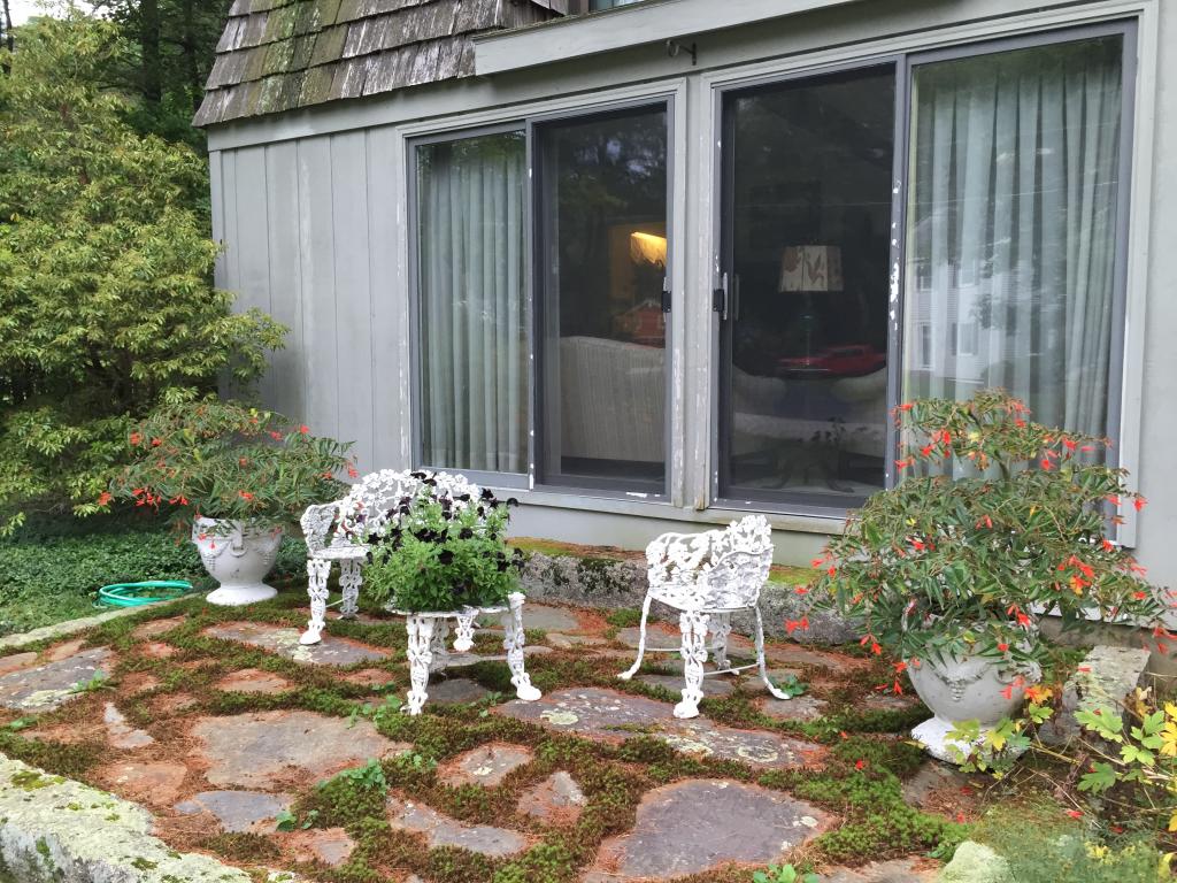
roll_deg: -1.2
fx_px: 986
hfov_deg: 61.7
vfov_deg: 48.2
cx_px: 588
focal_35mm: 29
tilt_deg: -5.7
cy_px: 442
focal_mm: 4.15
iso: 32
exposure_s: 1/40
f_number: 2.2
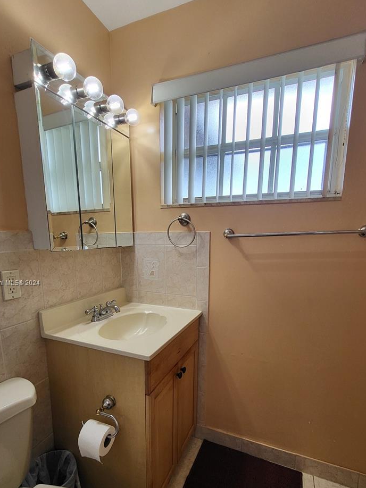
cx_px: 182
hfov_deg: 74.7
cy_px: 283
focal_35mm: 17
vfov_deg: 90.3
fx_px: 240
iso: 64
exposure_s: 1/60
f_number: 2.2
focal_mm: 1.74
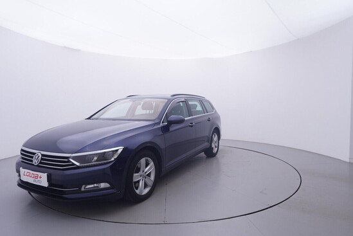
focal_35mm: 22
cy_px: 118
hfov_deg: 77.3
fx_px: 221
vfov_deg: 56.2
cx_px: 176
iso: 200
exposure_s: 1/80
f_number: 5
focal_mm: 15
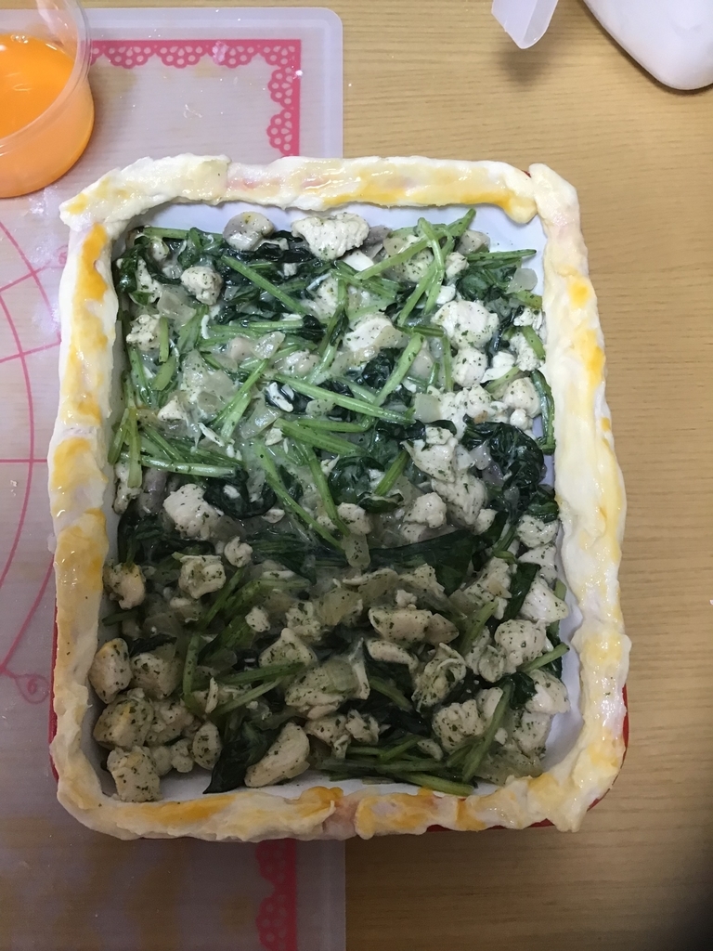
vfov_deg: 58.4
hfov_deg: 45.4
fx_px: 851
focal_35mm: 31
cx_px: 356
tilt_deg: -76.9
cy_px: 476
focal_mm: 3.3
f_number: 2.4
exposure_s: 1/30
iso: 100
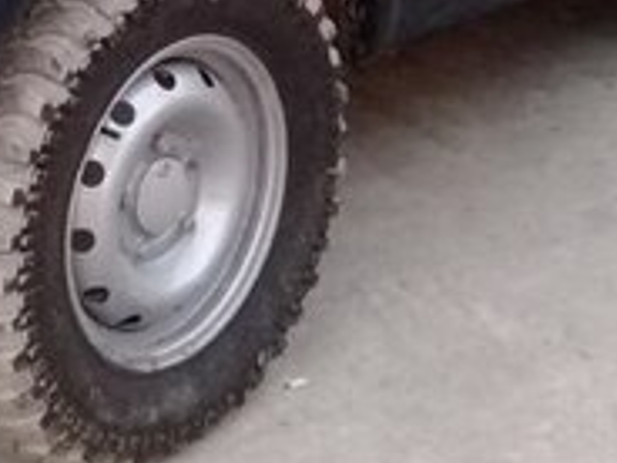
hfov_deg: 17.6
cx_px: 144
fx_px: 1978
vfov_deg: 12.9
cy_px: -139
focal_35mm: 111
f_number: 2.2
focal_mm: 3.3
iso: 400
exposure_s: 1/33
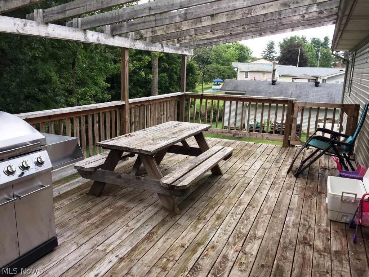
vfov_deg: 48.2
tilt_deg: -12.7
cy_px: 138
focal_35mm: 29
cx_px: 184
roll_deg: -3.2
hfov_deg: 61.7
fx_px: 309
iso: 32
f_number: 2.2
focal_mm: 4.15
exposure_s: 1/194
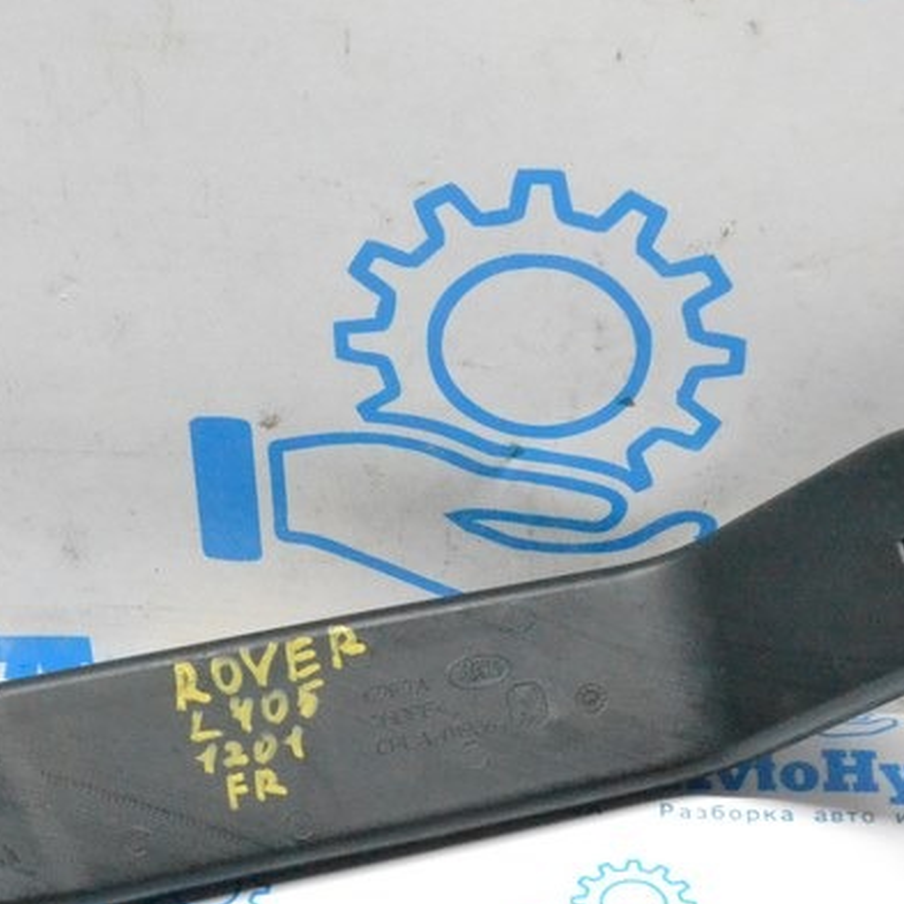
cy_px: 691
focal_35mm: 73
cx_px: 610
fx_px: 2157
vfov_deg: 23.4
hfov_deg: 23.6
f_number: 10
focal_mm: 22
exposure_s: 1/125
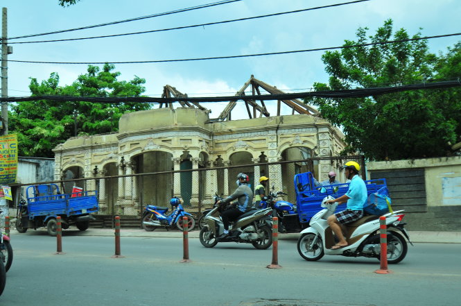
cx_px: 230
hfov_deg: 57.3
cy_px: 153
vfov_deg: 39.8
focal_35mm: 33
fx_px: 422
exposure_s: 1/1000
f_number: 4.5
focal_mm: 22
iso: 200
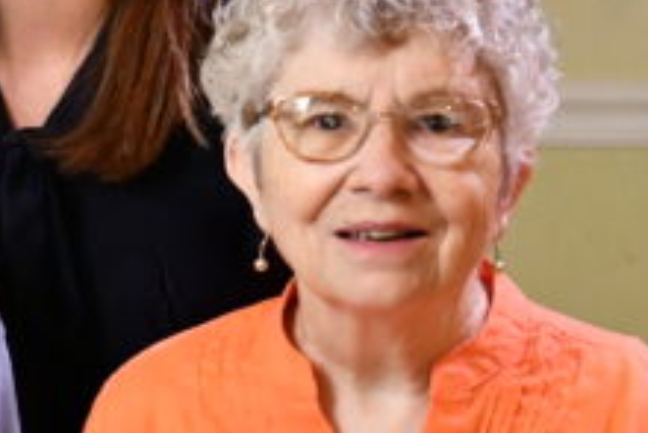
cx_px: 97
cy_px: 379
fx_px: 5872
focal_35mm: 326
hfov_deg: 6.3
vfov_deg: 4.2
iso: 2800
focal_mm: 70
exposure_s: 1/80
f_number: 5.6
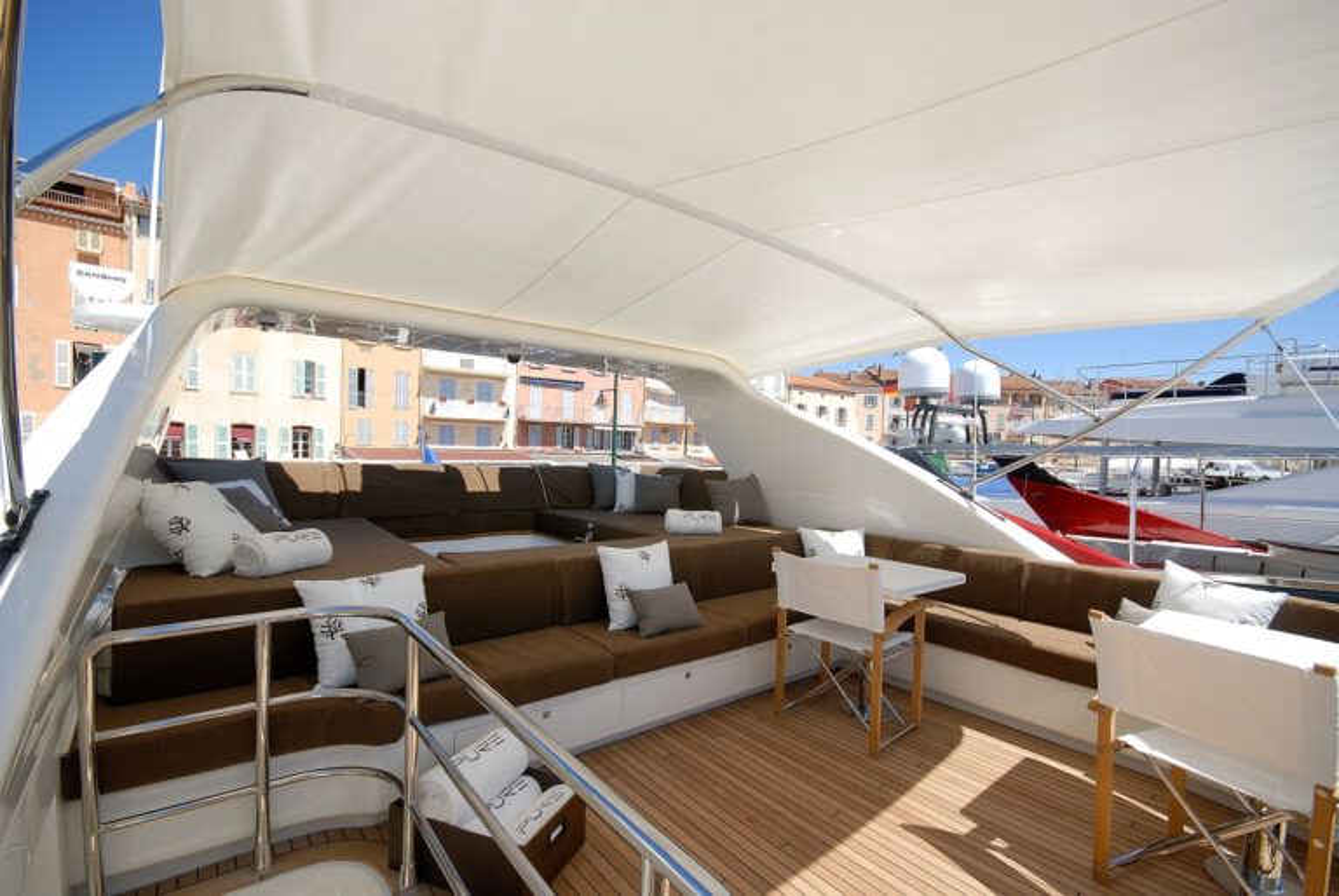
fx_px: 559
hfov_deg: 100.3
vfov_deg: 77.5
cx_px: 670
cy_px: 448
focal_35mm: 15
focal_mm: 10
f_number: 9
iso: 100
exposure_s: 1/180
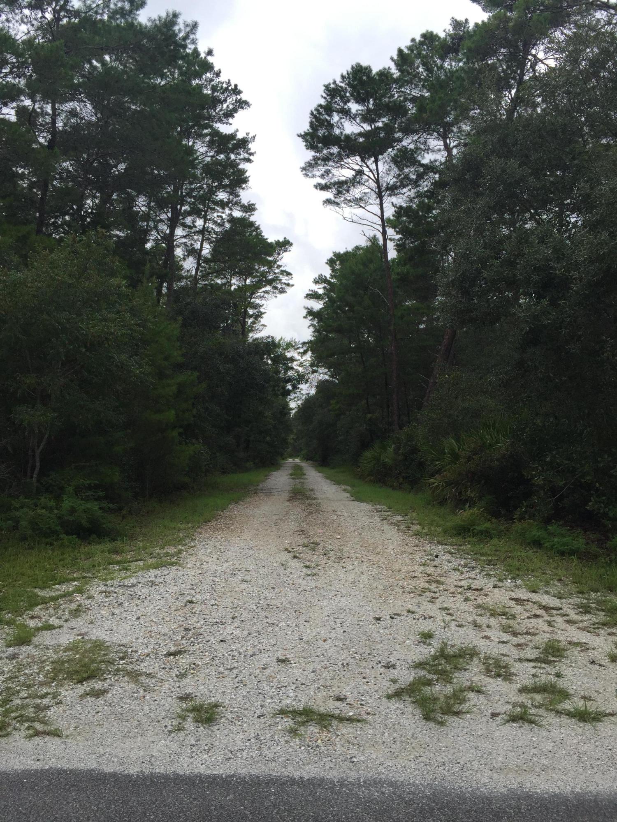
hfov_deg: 48.2
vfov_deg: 61.7
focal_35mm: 29
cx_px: 308
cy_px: 411
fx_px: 689
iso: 32
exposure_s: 1/1364
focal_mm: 4.15
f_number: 2.2
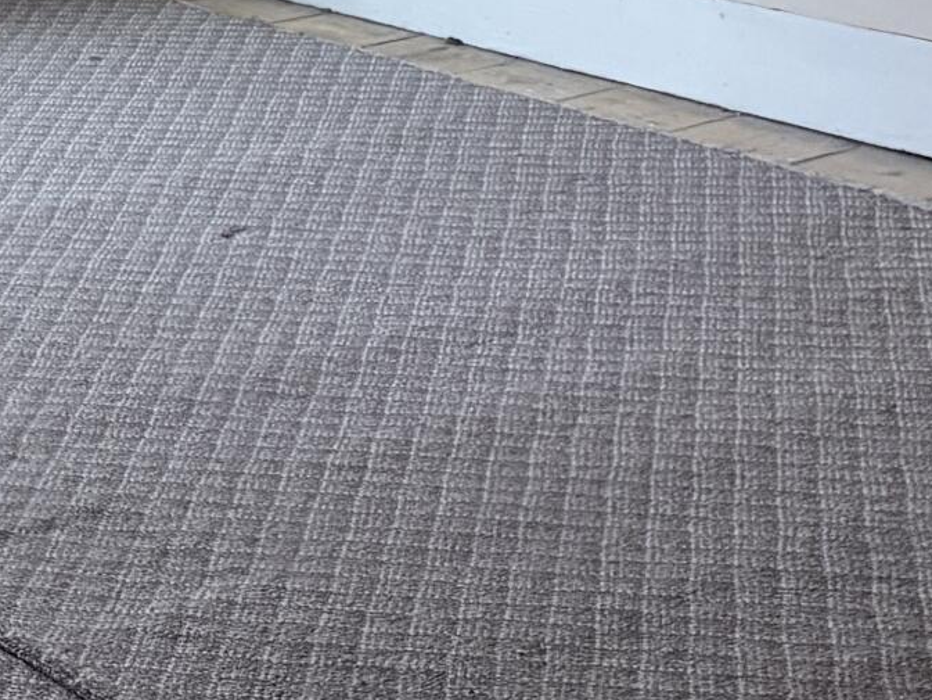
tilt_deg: -4.1
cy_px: -377
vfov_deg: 13.0
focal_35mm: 107
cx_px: -595
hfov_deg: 16.3
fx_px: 2881
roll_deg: +2.3
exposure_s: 1/60
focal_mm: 6.76
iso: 640
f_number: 1.78
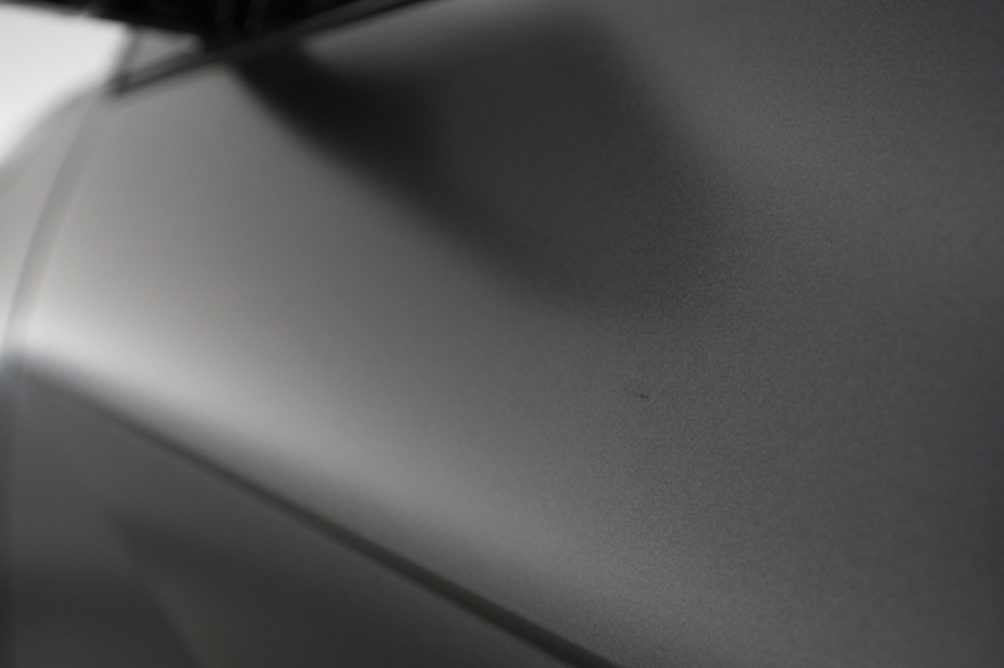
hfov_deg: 65.5
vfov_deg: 46.4
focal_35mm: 28
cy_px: 334
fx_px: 780
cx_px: 502
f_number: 4.5
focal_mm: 28
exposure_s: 1/100
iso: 2000
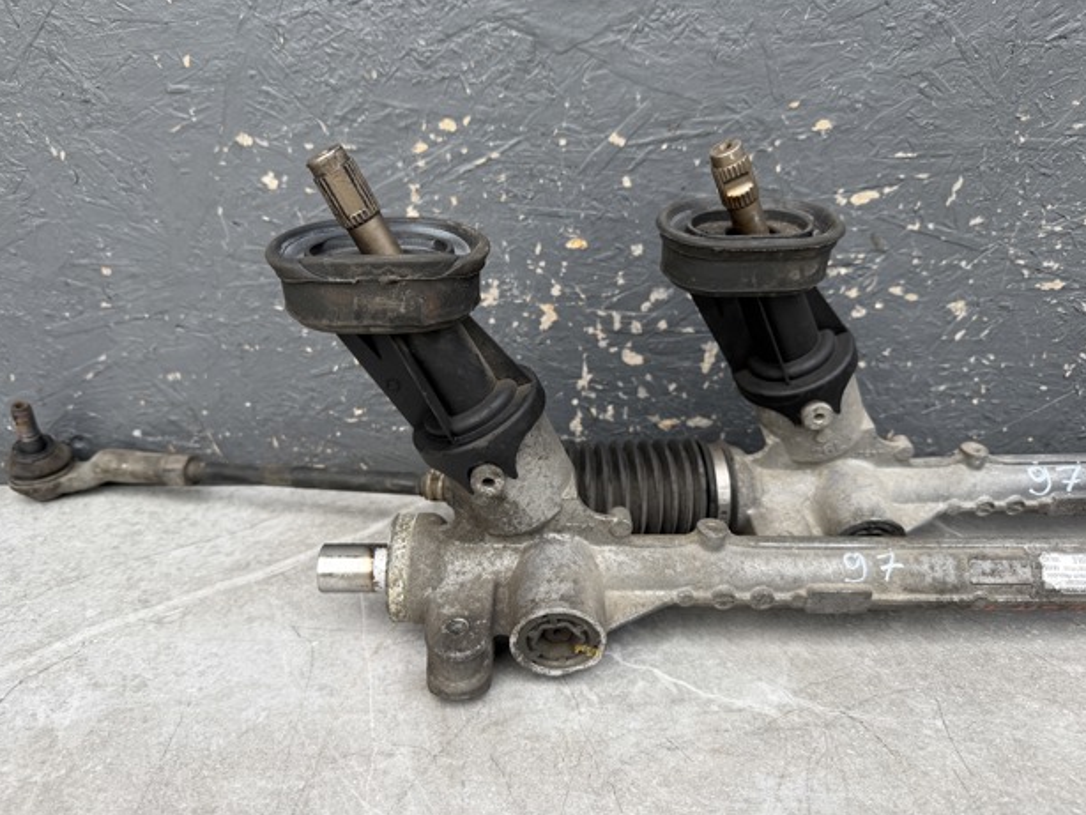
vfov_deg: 54.9
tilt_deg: -19.9
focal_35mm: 25
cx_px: 525
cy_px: 407
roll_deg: +1.3
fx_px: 785
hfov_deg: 69.4
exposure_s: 1/347
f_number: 1.78
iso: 80
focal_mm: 6.76
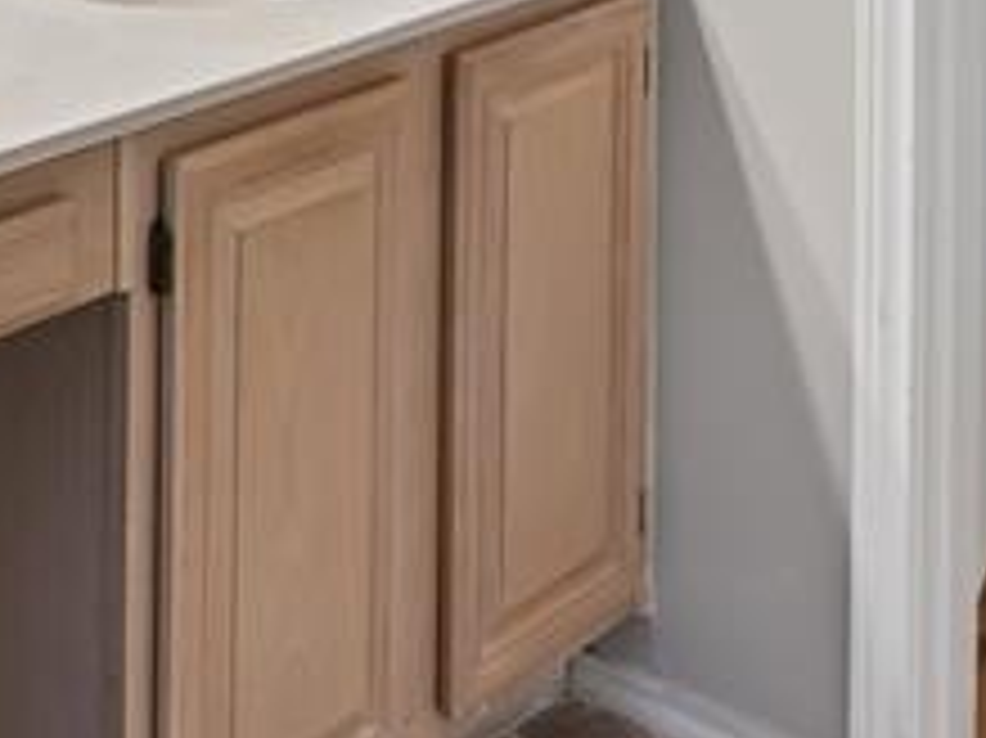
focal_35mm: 81
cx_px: -167
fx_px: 2306
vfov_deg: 15.2
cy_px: -670
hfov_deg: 22.4
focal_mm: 18
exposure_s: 1/30
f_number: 8
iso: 400
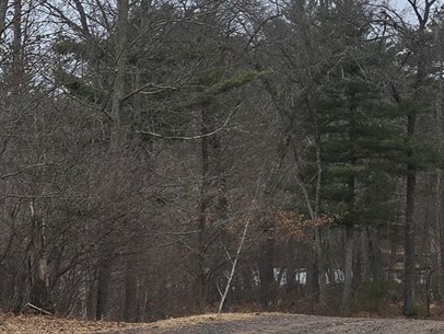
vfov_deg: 12.7
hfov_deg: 13.3
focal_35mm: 116
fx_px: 1489
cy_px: 309
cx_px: -572
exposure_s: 1/180
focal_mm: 6.3
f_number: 1.7
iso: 16
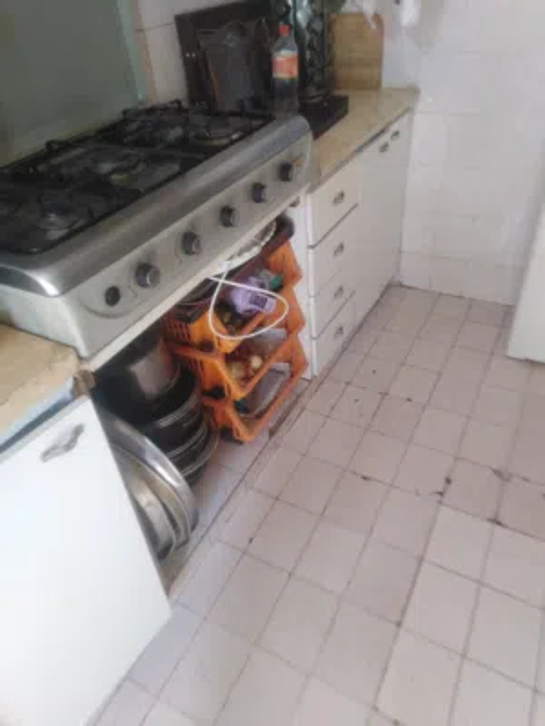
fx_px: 525
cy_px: 363
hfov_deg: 54.9
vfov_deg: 69.4
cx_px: 272
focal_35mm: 25
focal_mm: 3.37
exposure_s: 1/30
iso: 285
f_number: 2.2
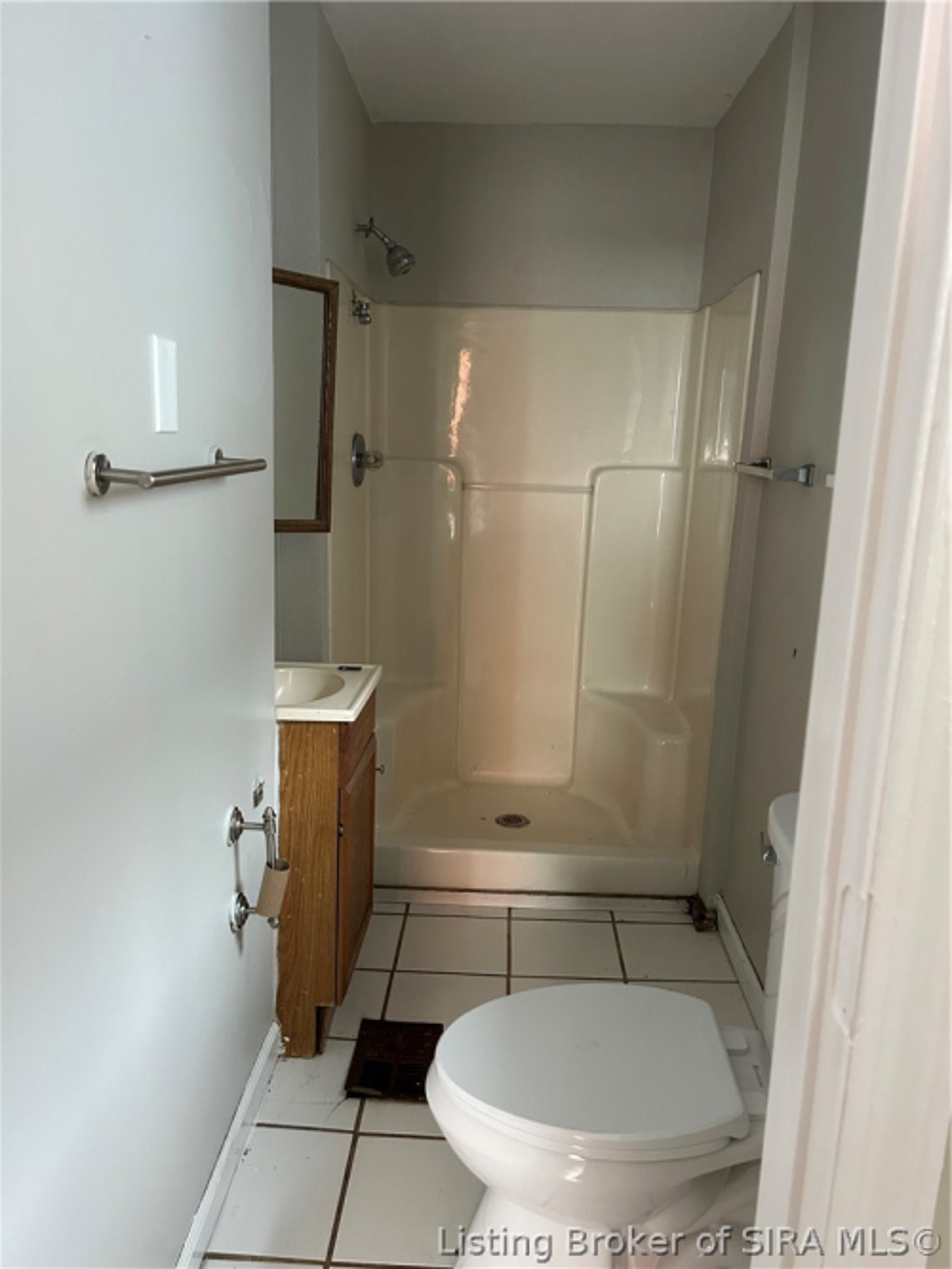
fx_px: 954
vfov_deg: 67.3
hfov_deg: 53.0
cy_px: 634
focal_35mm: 26
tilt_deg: -12.4
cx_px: 476
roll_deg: -2.2
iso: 320
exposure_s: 1/60
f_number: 1.5
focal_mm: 5.7
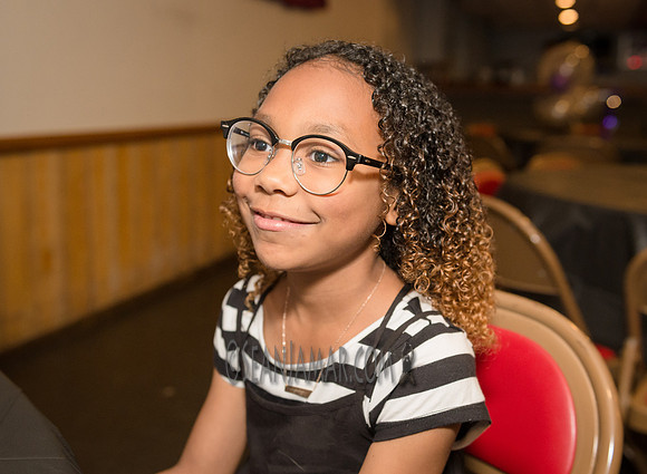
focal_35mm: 42
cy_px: 235
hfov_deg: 44.7
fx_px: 788
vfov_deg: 33.5
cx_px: 327
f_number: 3.5
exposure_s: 1/400
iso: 2000
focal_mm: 34
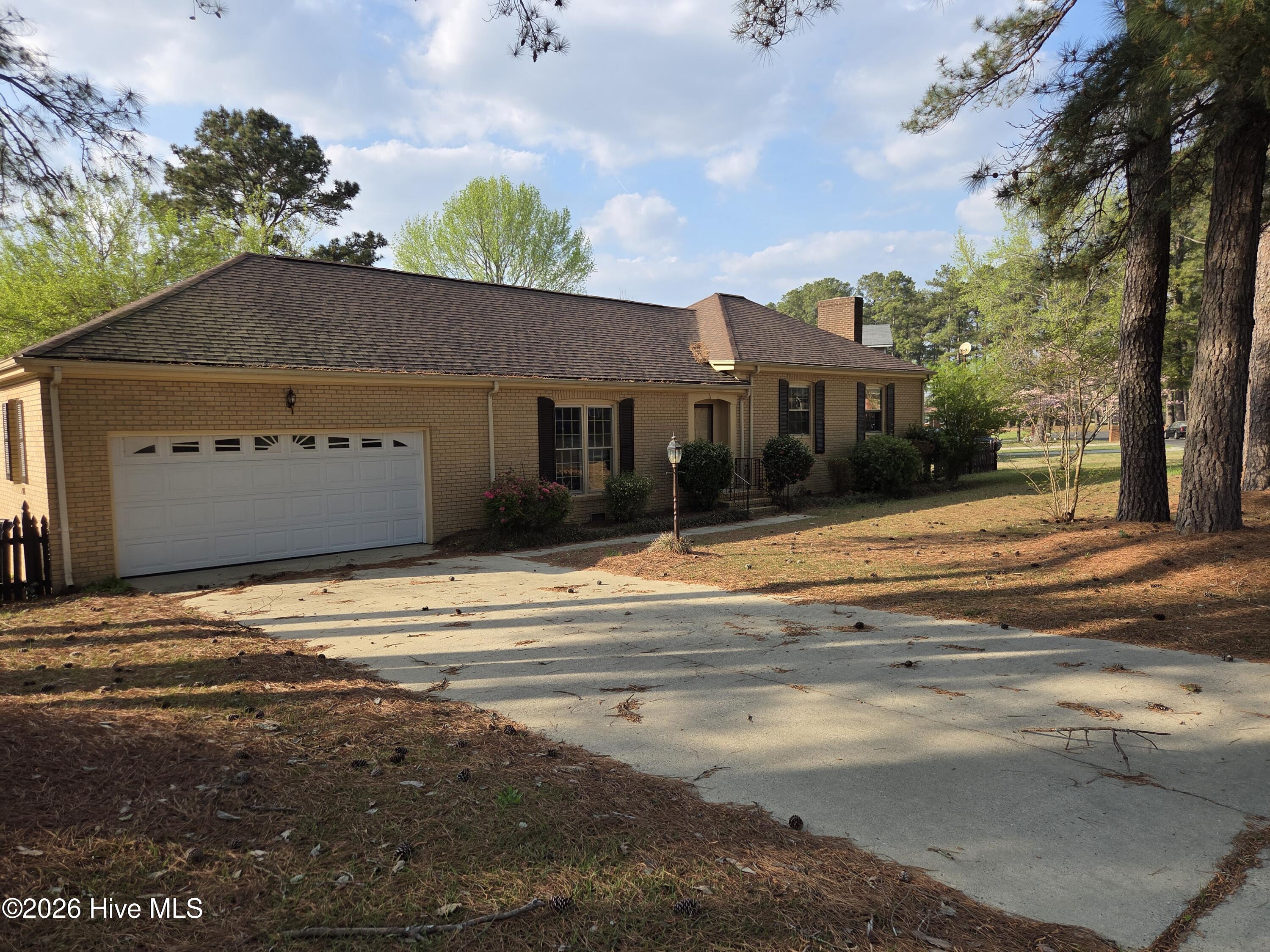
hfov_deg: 73.9
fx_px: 844
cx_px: 635
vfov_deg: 58.9
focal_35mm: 23
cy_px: 476
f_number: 1.8
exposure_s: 1/2157
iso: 80
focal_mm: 5.4
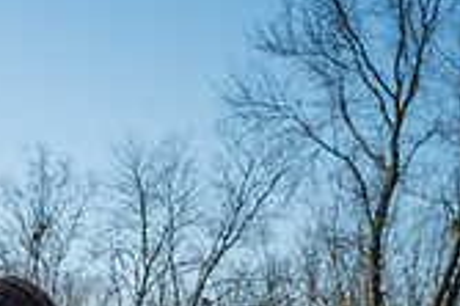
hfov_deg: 11.2
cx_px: -237
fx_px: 2259
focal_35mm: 177
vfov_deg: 7.5
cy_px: 520
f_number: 10
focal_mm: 51
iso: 400
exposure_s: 1/640
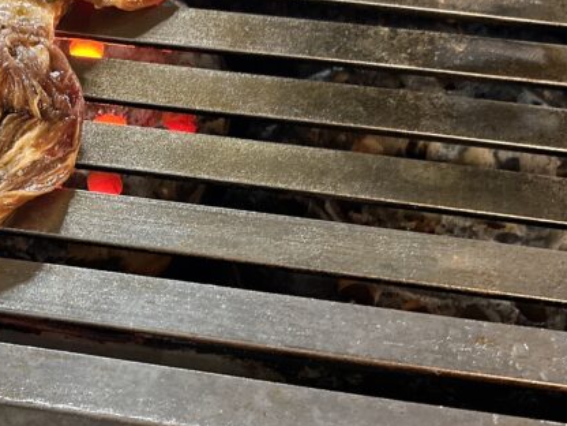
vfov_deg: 22.9
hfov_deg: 29.4
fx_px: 1048
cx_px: 91
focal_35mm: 64
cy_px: 191
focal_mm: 5.96
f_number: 1.6
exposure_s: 1/30
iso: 500
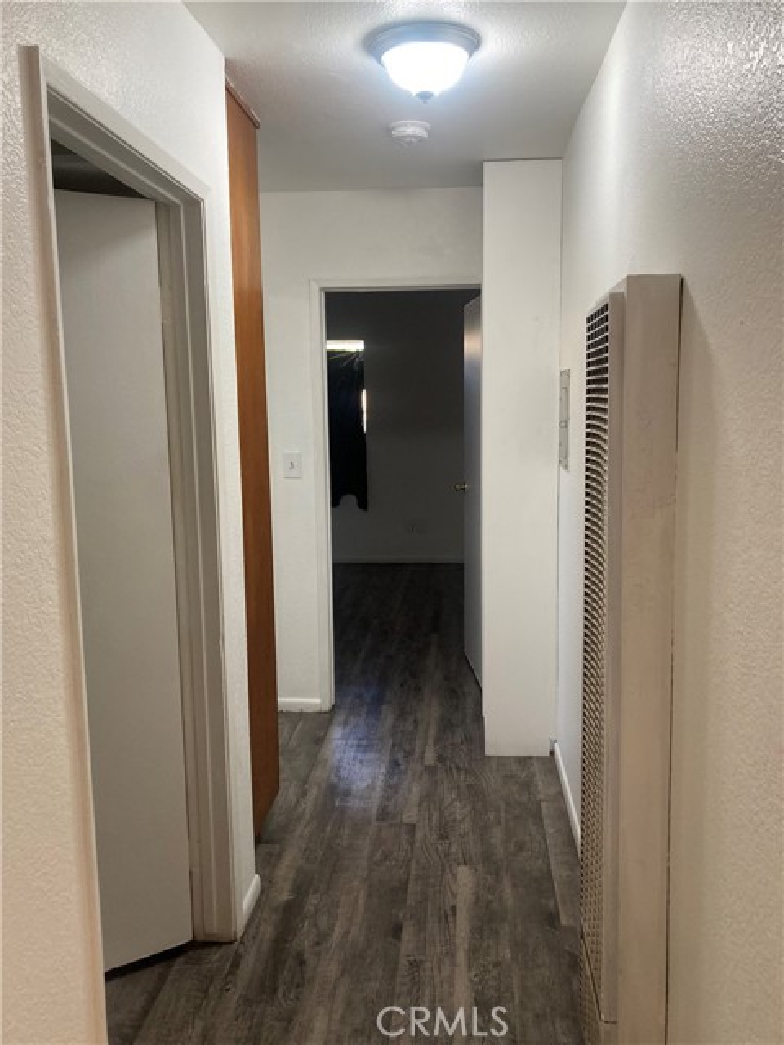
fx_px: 846
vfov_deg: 63.4
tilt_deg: -7.3
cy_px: 522
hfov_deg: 49.7
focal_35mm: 28
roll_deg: +0.2
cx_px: 392
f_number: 1.8
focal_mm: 3.99
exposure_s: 1/60
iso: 100
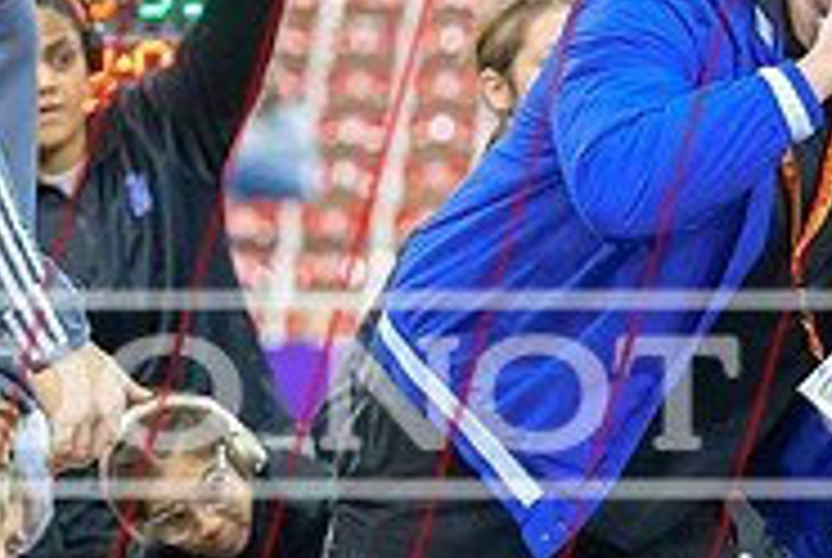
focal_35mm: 412
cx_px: 515
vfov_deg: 3.3
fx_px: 9537
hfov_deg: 5.0
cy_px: 489
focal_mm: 97
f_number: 2.8
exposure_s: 1/800
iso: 6400
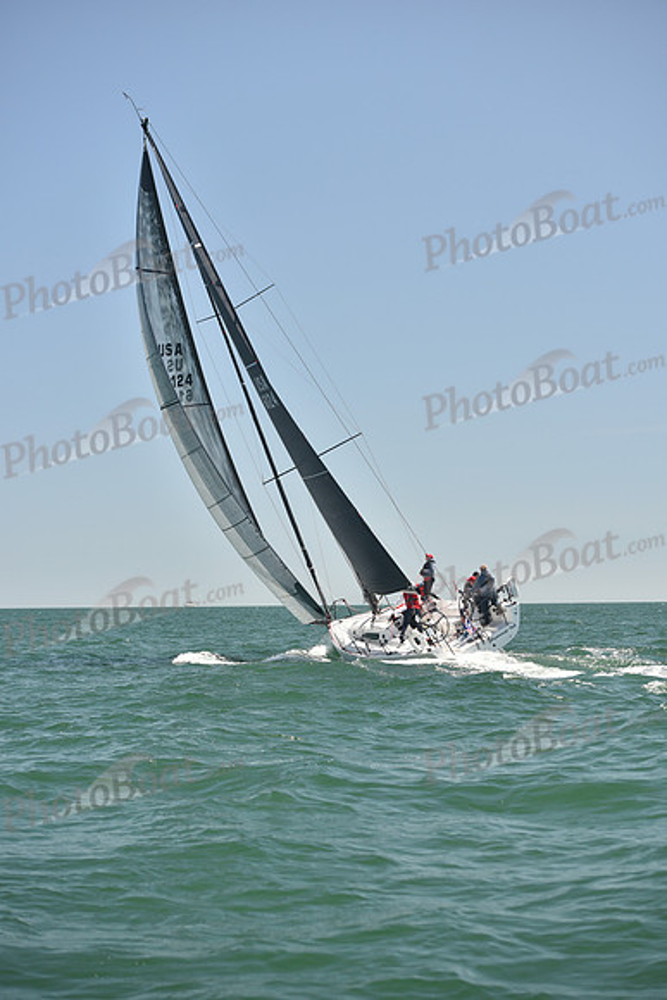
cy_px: 500
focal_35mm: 70
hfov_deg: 19.5
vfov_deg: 28.8
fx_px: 1944
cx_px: 334
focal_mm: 70
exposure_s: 1/800
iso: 250
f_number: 4
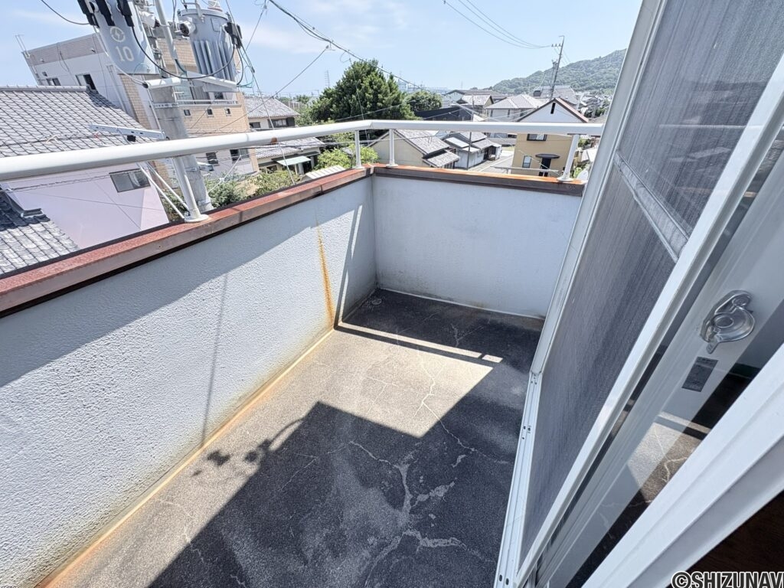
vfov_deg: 85.7
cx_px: 392
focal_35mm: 14
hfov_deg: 102.1
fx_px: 317
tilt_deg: -31.2
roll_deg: +1.4
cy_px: 294
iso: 40
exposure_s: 1/548
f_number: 2.2
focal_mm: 2.22
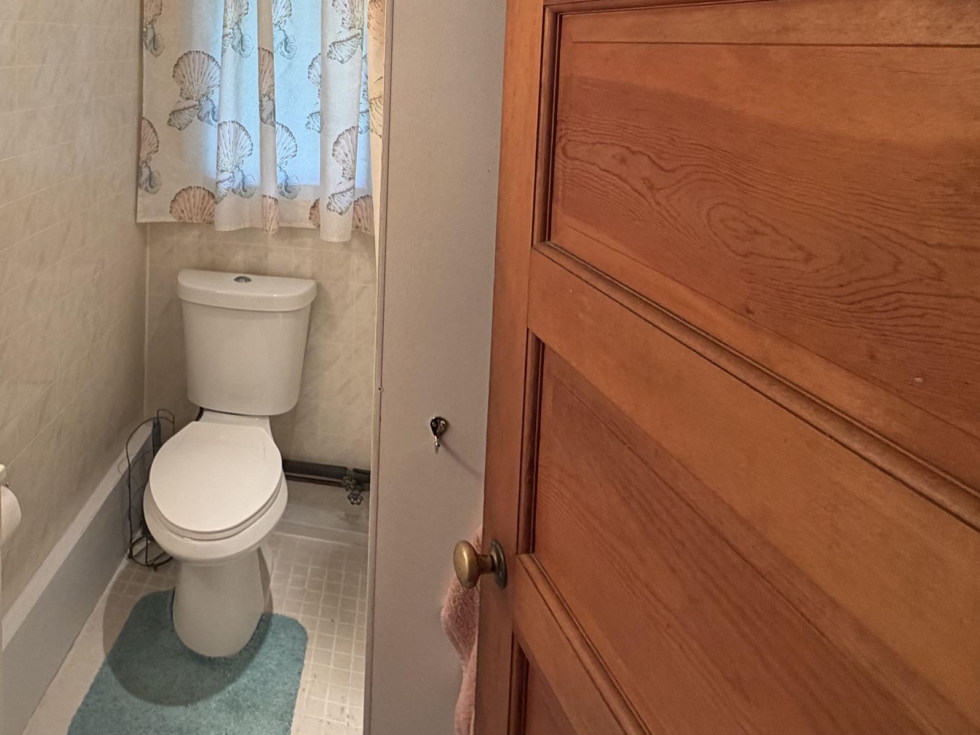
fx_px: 764
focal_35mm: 27
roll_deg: -0.7
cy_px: 92
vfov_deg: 46.9
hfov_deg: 61.7
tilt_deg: -3.9
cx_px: 245
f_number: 2.2
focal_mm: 2.22
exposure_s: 1/60
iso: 160
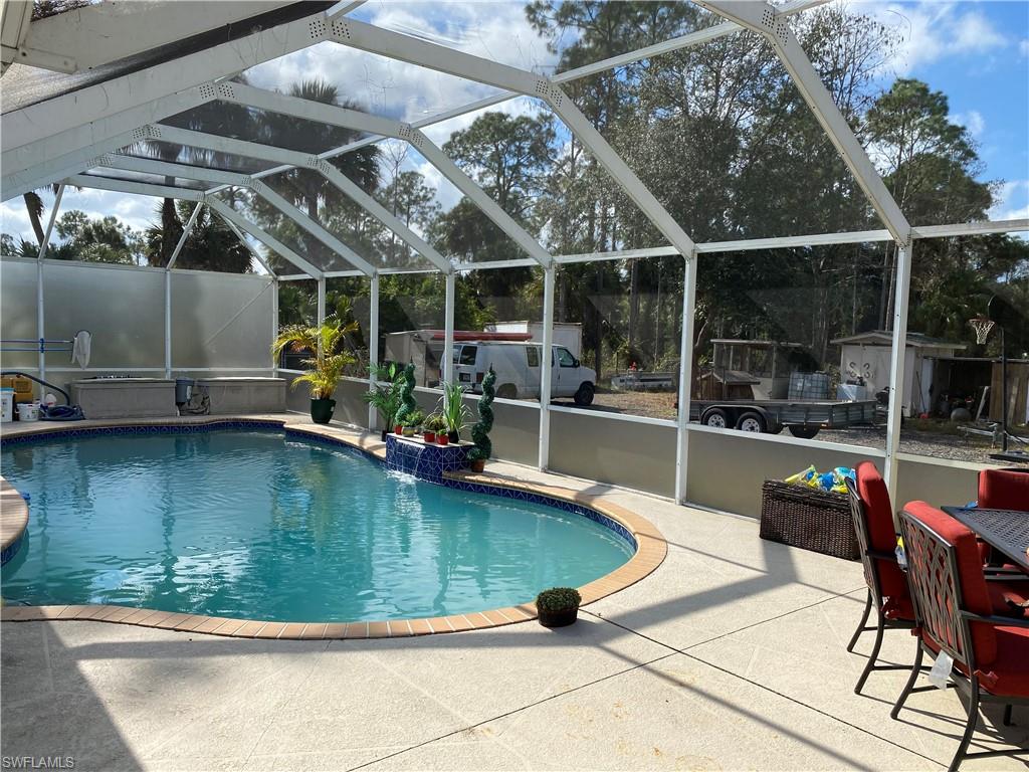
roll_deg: -2.6
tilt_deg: -2.8
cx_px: 514
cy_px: 386
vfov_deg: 53.1
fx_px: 773
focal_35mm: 26
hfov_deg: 67.3
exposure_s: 1/1808
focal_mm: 4.25
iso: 32
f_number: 1.8
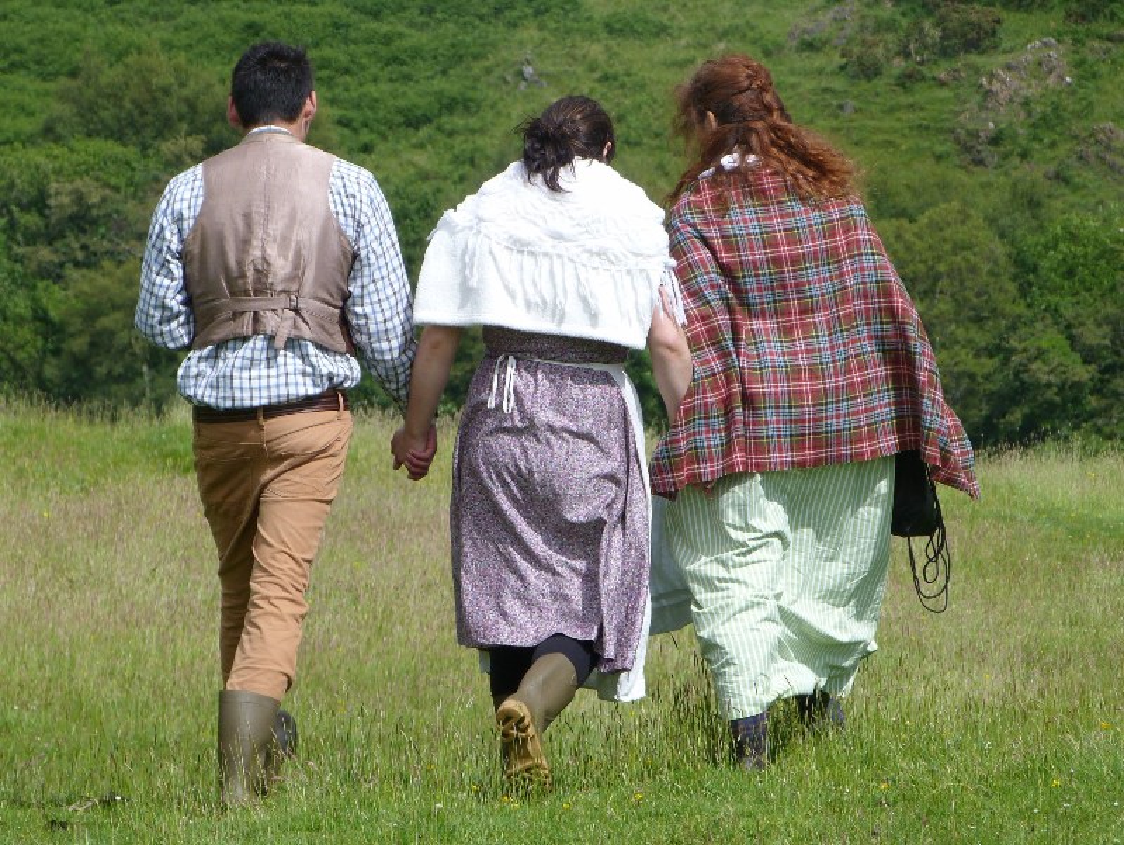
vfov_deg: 4.6
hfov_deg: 6.1
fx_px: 10559
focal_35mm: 325
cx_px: 562
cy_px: 422
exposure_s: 1/400
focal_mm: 58.4
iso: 80
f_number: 5.6
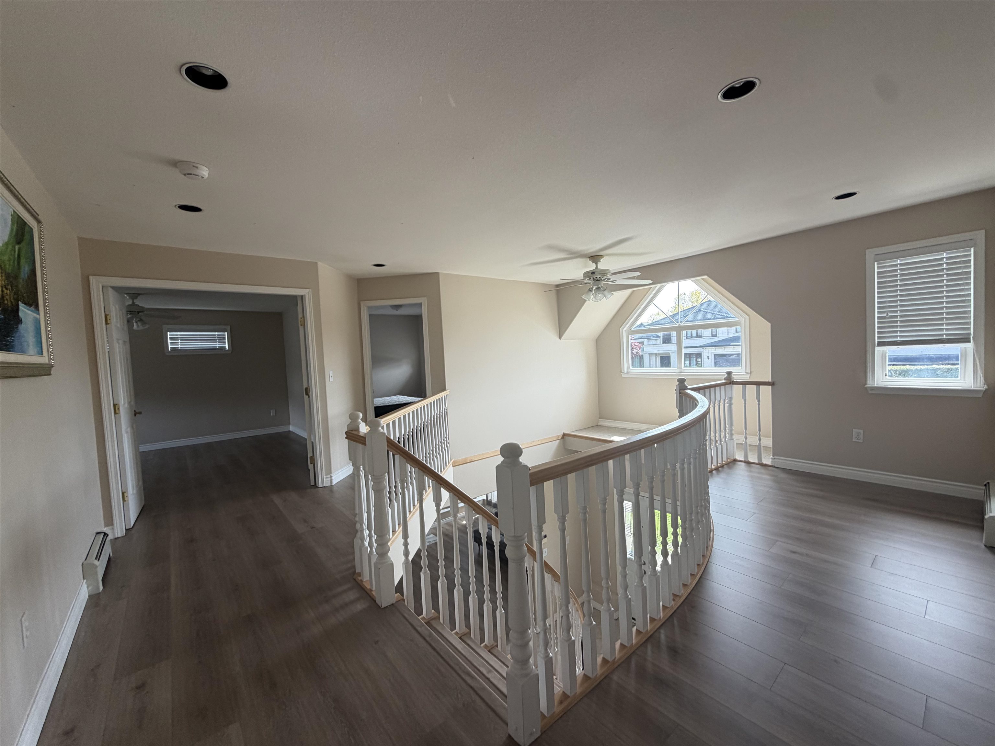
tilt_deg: -3.0
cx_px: 498
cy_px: 373
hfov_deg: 102.1
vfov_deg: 85.7
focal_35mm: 14
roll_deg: +3.0
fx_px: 402
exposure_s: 1/121
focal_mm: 2.22
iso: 80
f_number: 2.2
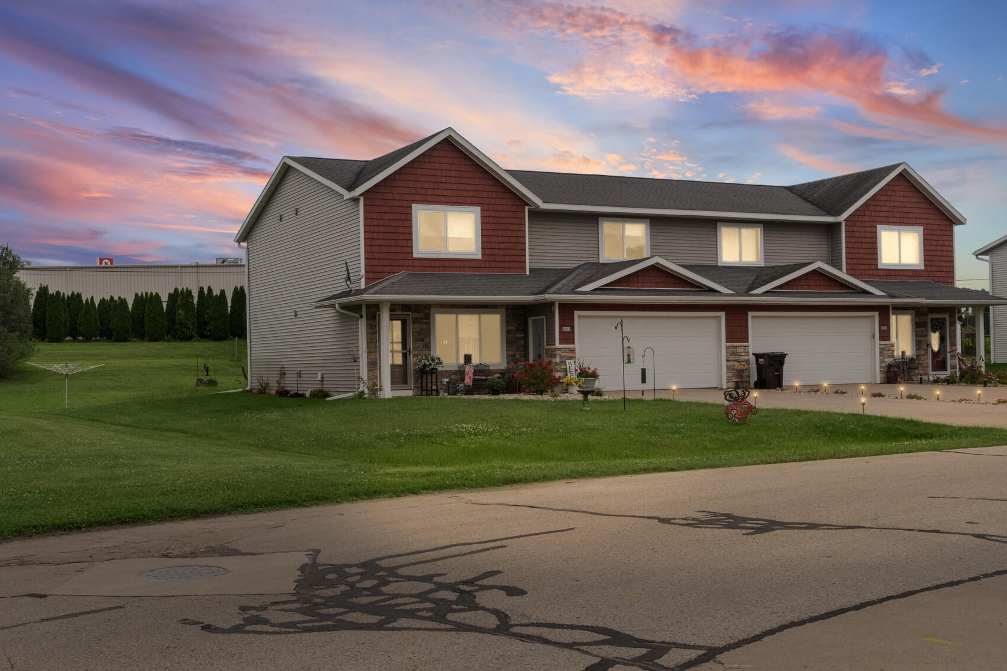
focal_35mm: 41
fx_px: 1147
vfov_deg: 32.6
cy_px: 357
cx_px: 468
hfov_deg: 47.4
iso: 250
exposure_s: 1/25
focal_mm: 35
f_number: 16
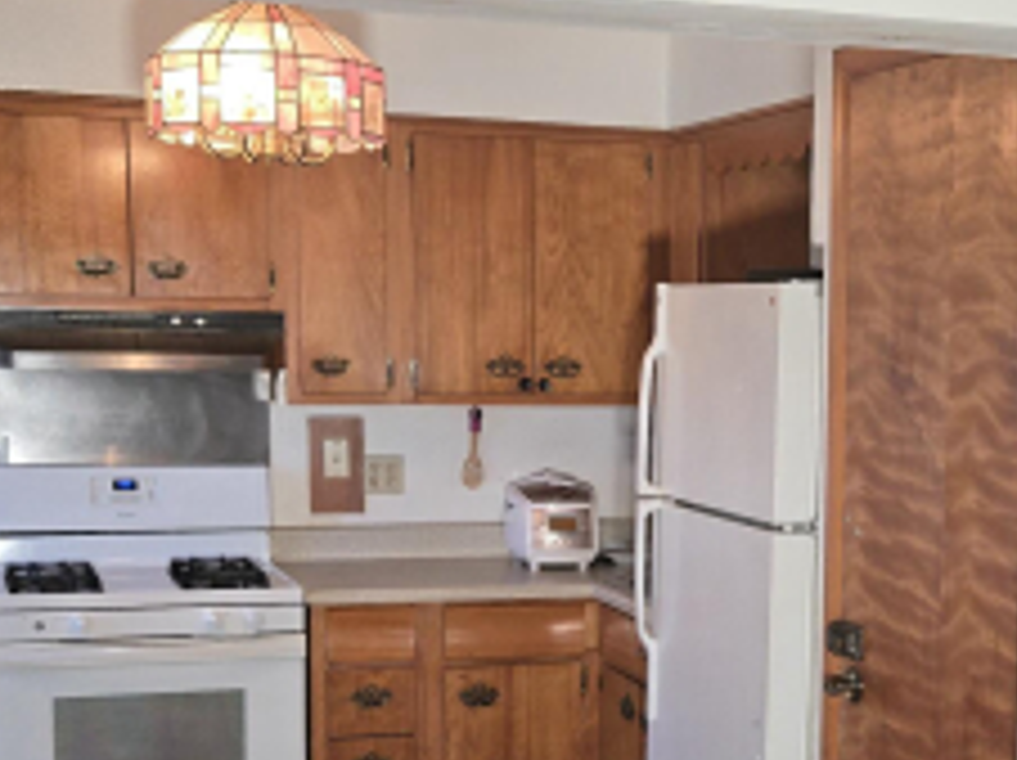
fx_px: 1996
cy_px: 634
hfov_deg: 28.2
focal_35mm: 68
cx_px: 749
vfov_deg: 21.2
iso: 125
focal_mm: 5.4
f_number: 1.8
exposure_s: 1/60
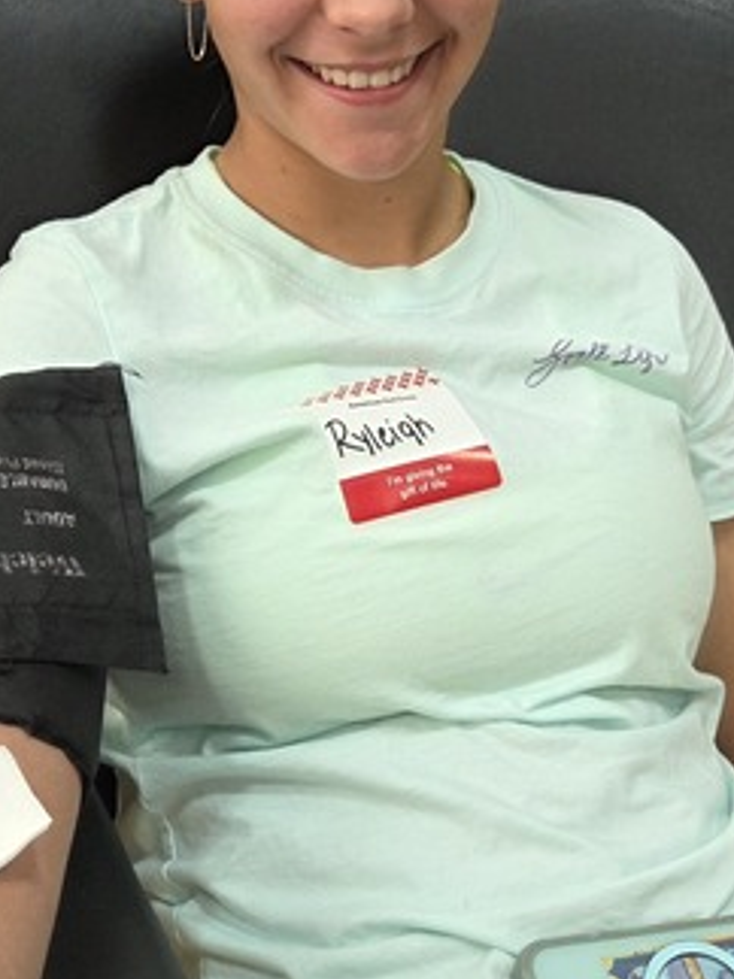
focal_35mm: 73
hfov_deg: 20.1
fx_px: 2065
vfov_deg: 26.7
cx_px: 425
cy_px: 473
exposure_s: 1/120
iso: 125
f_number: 1.8
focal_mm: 5.4
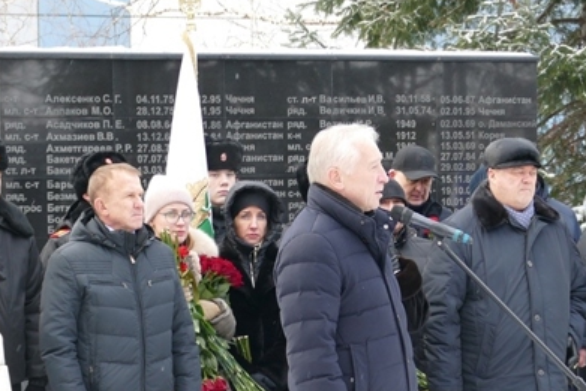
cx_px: 345
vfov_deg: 8.3
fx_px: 2687
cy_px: 244
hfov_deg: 12.4
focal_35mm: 165
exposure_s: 1/125
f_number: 3.8
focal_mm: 31.44
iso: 200
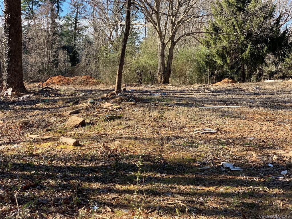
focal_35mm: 52
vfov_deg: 28.0
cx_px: 146
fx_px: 439
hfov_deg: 36.8
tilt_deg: -3.8
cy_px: 110
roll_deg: -1.4
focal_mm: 6
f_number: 2.4
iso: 16
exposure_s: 1/180
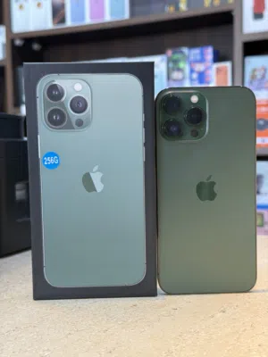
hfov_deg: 30.3
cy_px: 178
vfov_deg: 39.7
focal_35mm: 48
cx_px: 134
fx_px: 495
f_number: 1.78
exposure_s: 1/100
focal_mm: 6.76
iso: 64
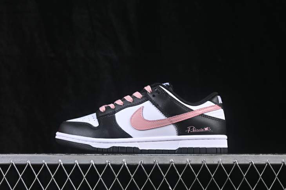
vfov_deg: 18.2
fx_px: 596
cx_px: 143
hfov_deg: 27.0
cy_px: 95
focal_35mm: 75
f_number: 7.1
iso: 160
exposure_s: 1/80
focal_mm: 50
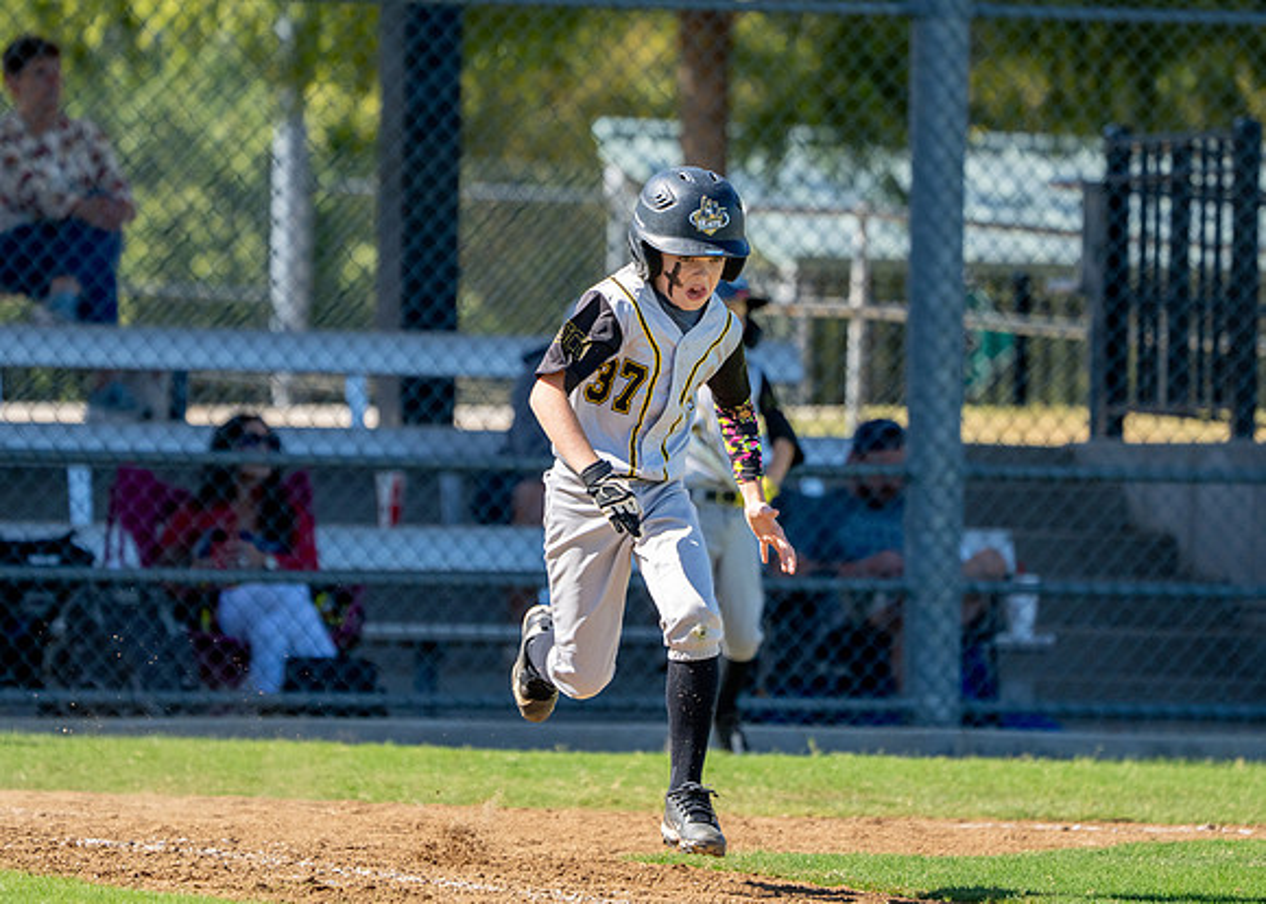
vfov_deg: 3.6
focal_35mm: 397
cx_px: 611
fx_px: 14264
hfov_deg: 5.1
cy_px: 433
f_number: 5.6
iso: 1000
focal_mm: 288
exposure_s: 1/3200
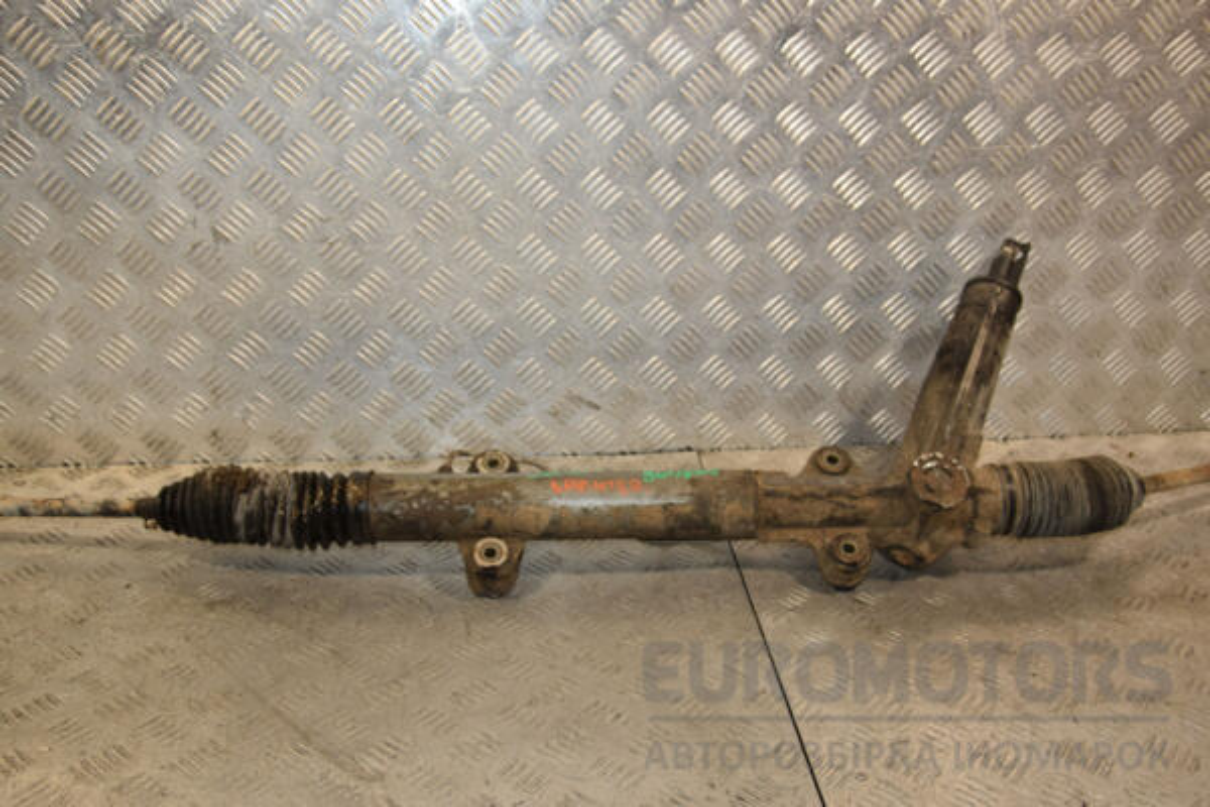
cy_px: 404
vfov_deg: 35.5
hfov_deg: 51.3
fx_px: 1260
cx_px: 605
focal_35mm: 38
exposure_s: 1/200
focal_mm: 25
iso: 800
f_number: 5.6
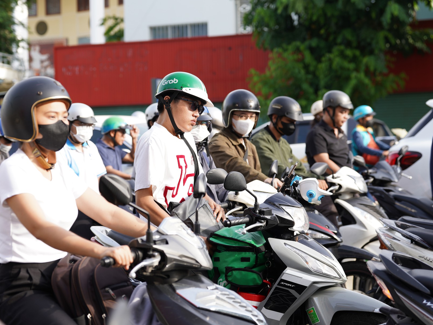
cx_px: 179
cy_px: 170
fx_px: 1176
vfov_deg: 15.7
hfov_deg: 20.8
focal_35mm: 94
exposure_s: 1/250
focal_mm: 79
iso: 100
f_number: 4
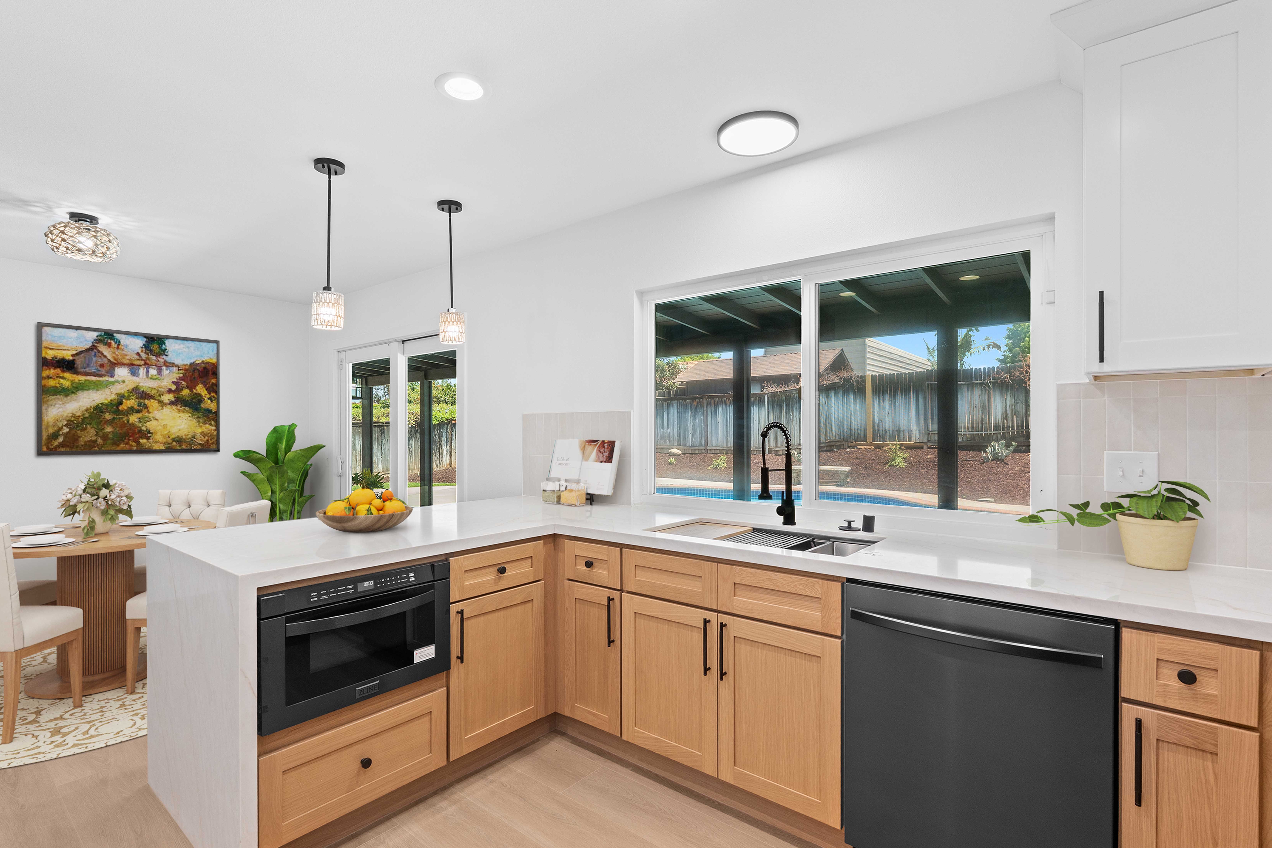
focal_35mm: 17
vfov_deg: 70.4
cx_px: 622
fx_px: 601
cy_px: 428
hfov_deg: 93.3
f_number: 9
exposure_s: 1/10
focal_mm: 16
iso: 400
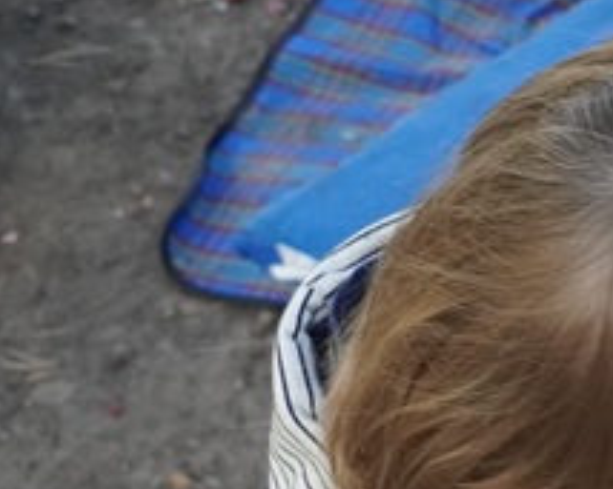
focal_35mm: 158
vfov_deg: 9.7
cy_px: 443
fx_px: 2865
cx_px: 1174
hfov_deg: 11.2
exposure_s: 1/160
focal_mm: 24
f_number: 6.3
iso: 2000
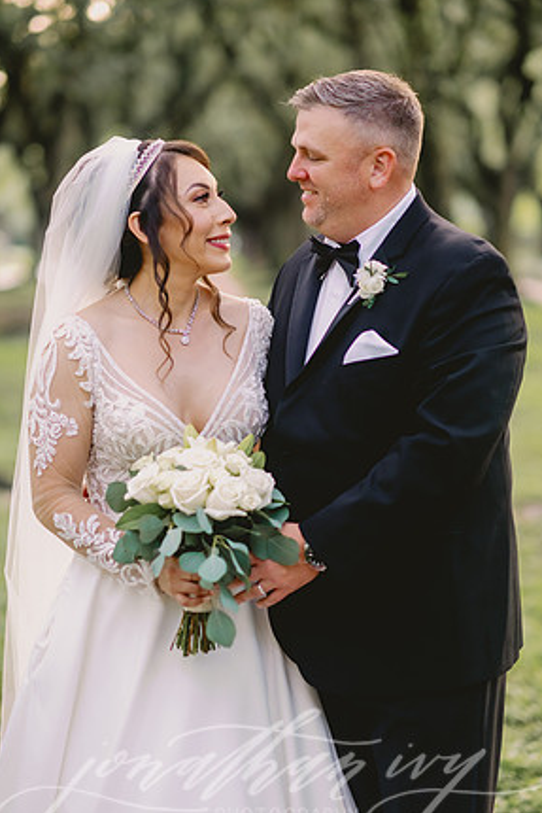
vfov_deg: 22.9
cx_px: 264
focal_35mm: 89
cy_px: 416
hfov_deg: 15.4
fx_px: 2008
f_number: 2
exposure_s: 1/400
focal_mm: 85
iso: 1250
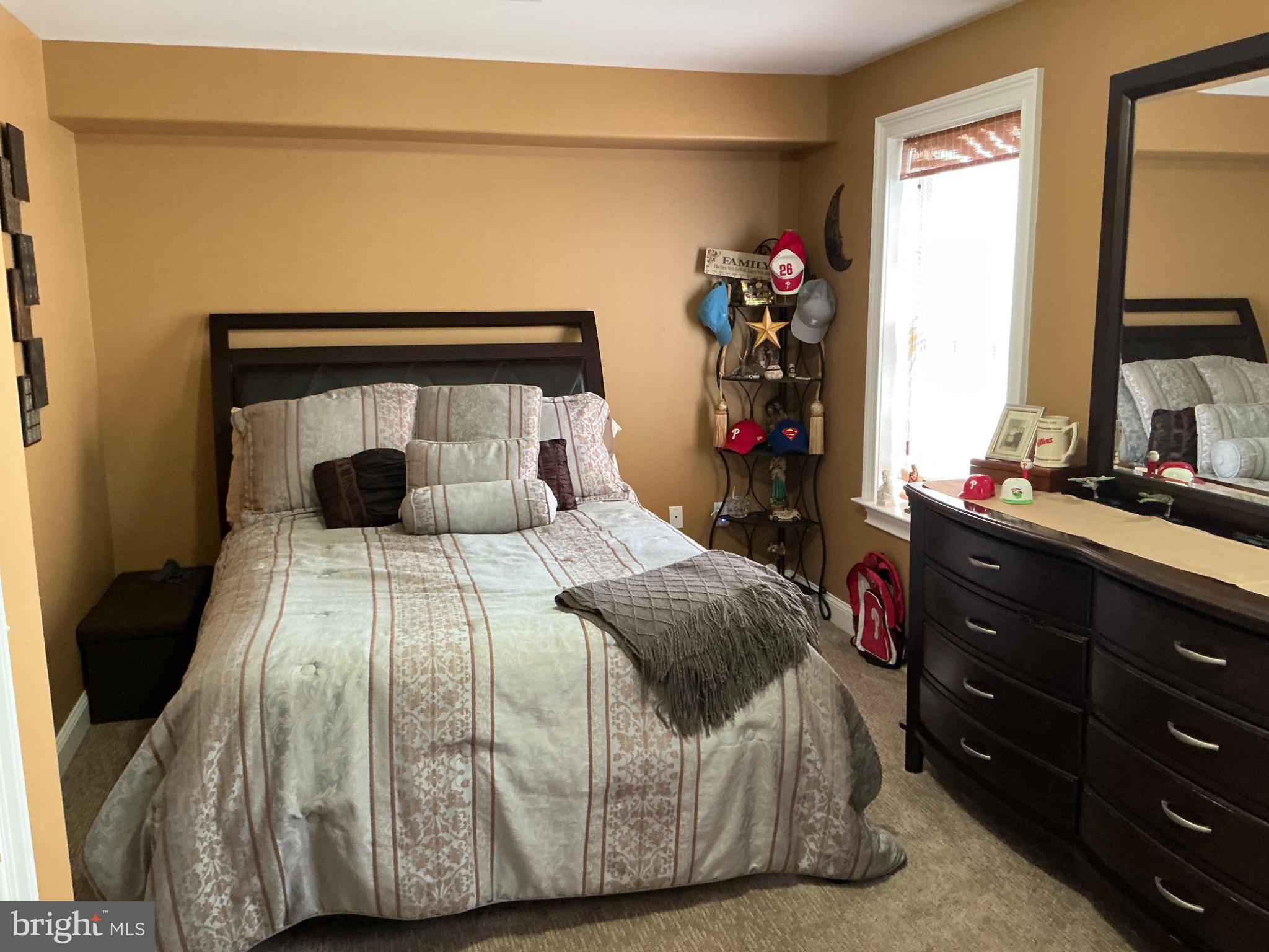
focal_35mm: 28
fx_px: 1026
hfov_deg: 63.4
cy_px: 476
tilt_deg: -10.6
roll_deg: +1.5
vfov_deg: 49.7
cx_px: 634
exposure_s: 1/40
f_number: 1.8
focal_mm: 3
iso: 200
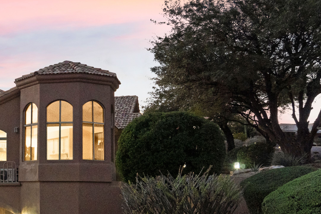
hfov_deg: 29.9
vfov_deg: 21.6
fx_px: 556
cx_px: -4
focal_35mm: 62
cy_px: 164
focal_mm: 15
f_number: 6.3
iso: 800
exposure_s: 1/15
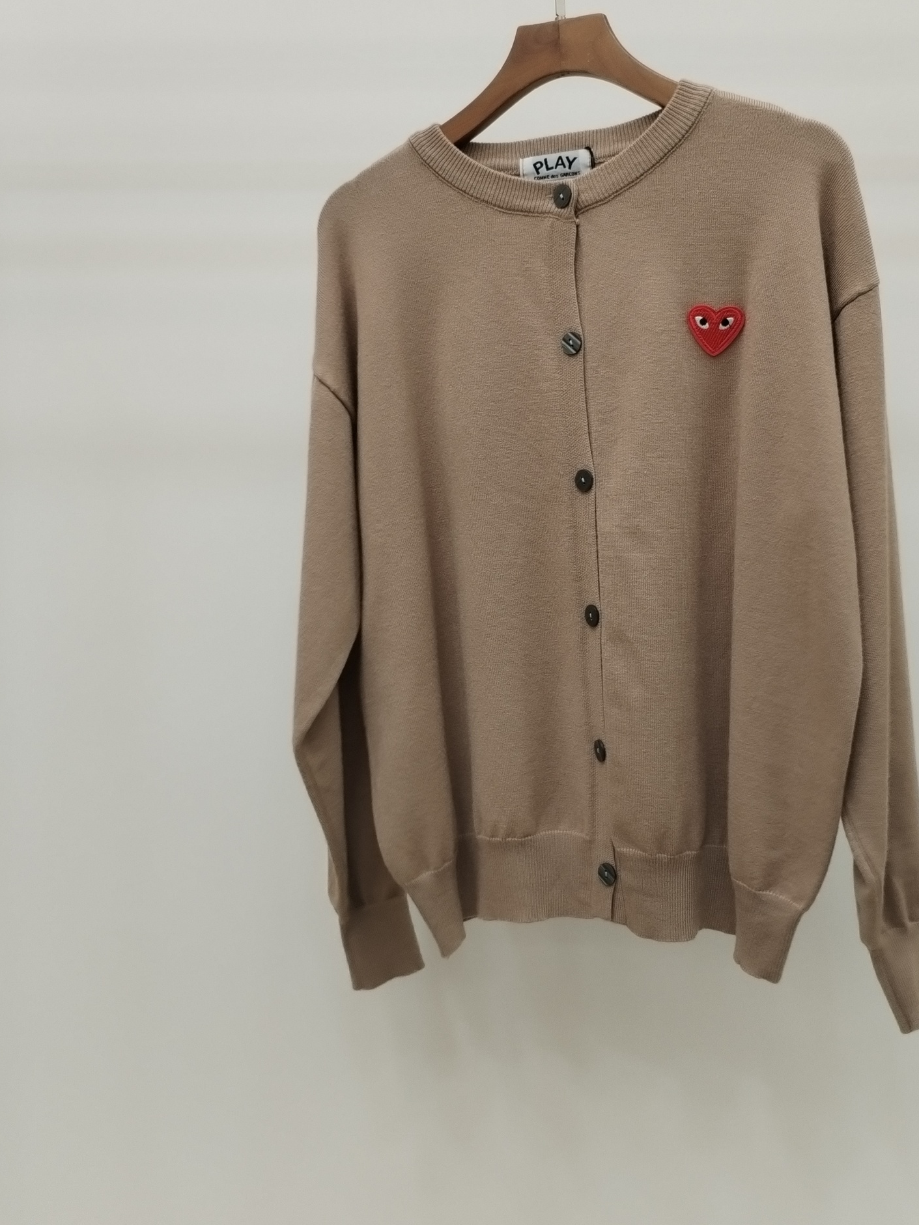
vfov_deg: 50.1
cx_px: 566
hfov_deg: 38.5
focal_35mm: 37
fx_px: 1310
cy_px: 569
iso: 205
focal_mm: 4.75
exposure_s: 1/100
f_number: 1.8
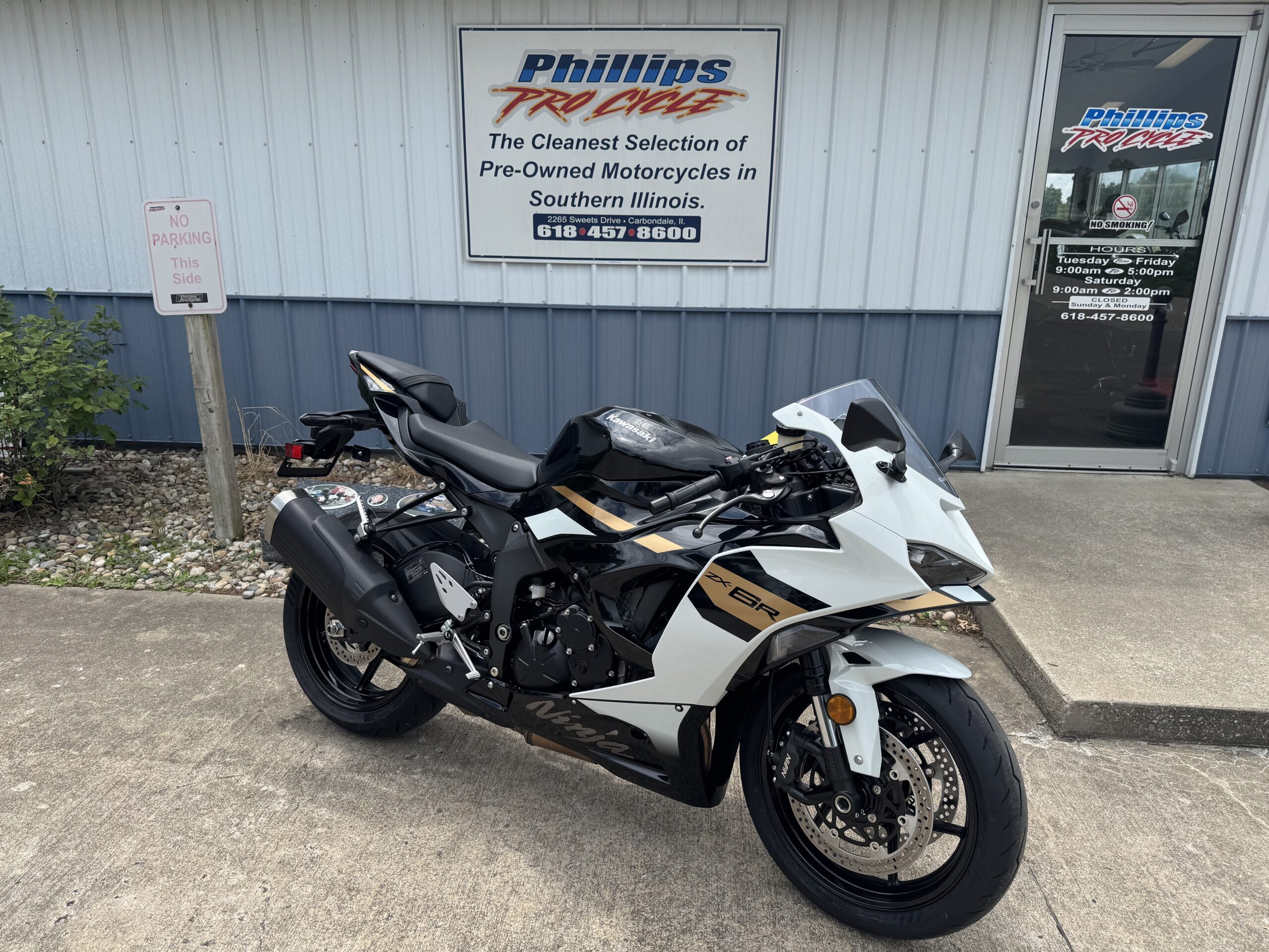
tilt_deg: -16.8
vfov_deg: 56.8
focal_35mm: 24
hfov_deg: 71.6
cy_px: 476
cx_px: 634
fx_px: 880
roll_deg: -0.8
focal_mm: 6.76
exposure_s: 1/3247
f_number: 1.78
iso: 80
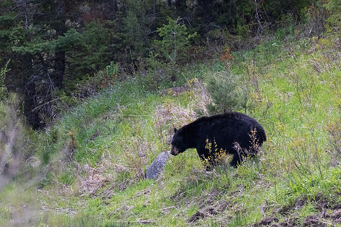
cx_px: 172
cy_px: 132
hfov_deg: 2.7
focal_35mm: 776
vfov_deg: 1.8
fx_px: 7348
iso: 5600
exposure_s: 1/2000
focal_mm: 600
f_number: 8
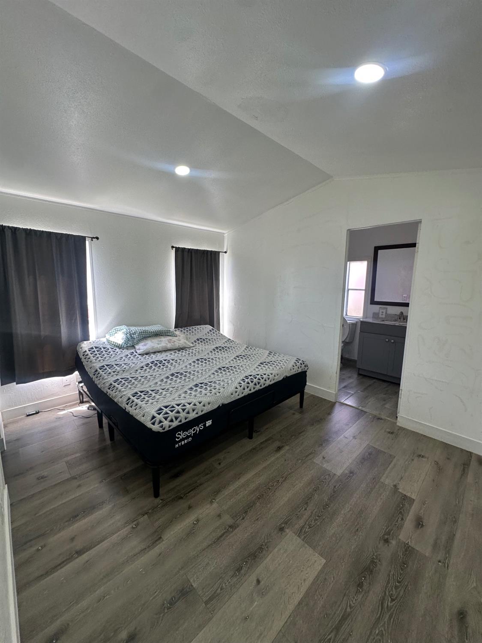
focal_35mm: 14
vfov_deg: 102.1
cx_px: 241
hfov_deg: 85.7
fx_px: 260
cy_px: 322
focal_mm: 2.22
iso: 100
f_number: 2.2
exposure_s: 1/99
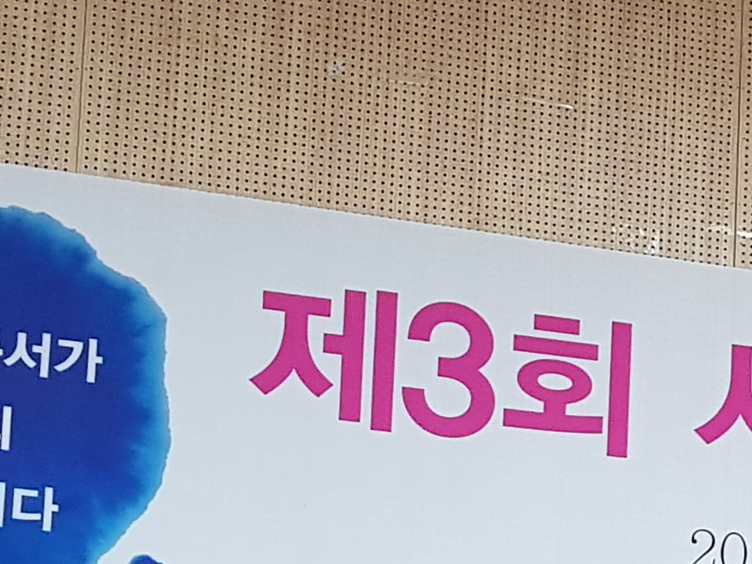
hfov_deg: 18.5
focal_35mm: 96
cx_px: 1067
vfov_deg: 14.8
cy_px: 713
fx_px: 2086
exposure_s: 1/60
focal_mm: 4.2
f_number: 1.7
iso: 125
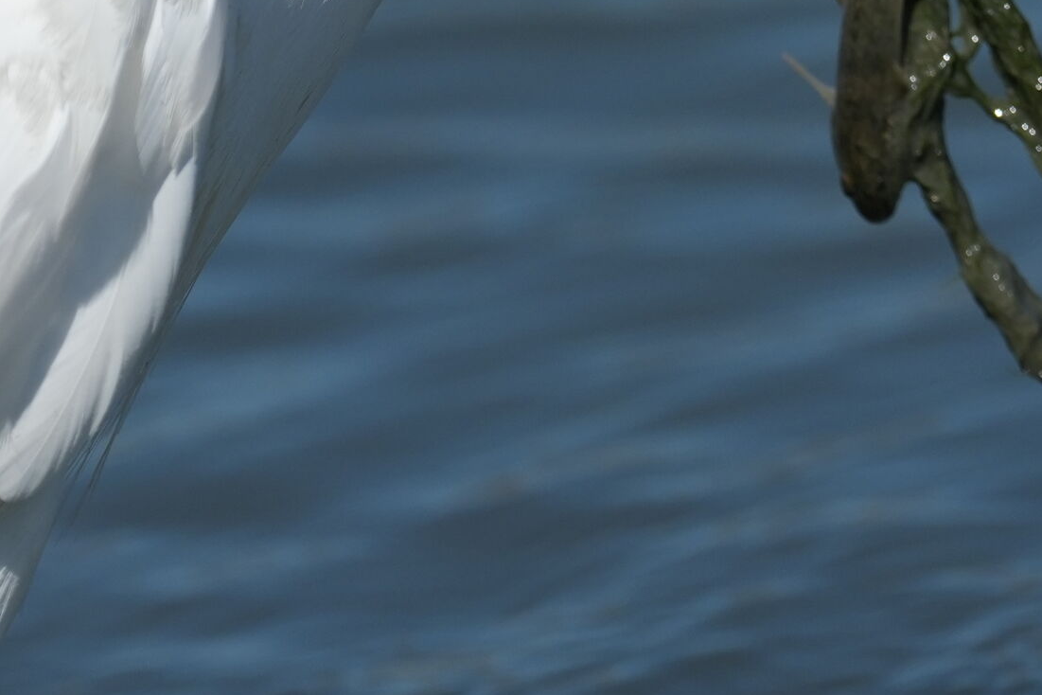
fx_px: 63615
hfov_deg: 0.9
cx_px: 332
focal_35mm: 2198
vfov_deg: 0.6
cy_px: 108
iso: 400
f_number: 6.3
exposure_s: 1/2500
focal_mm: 560
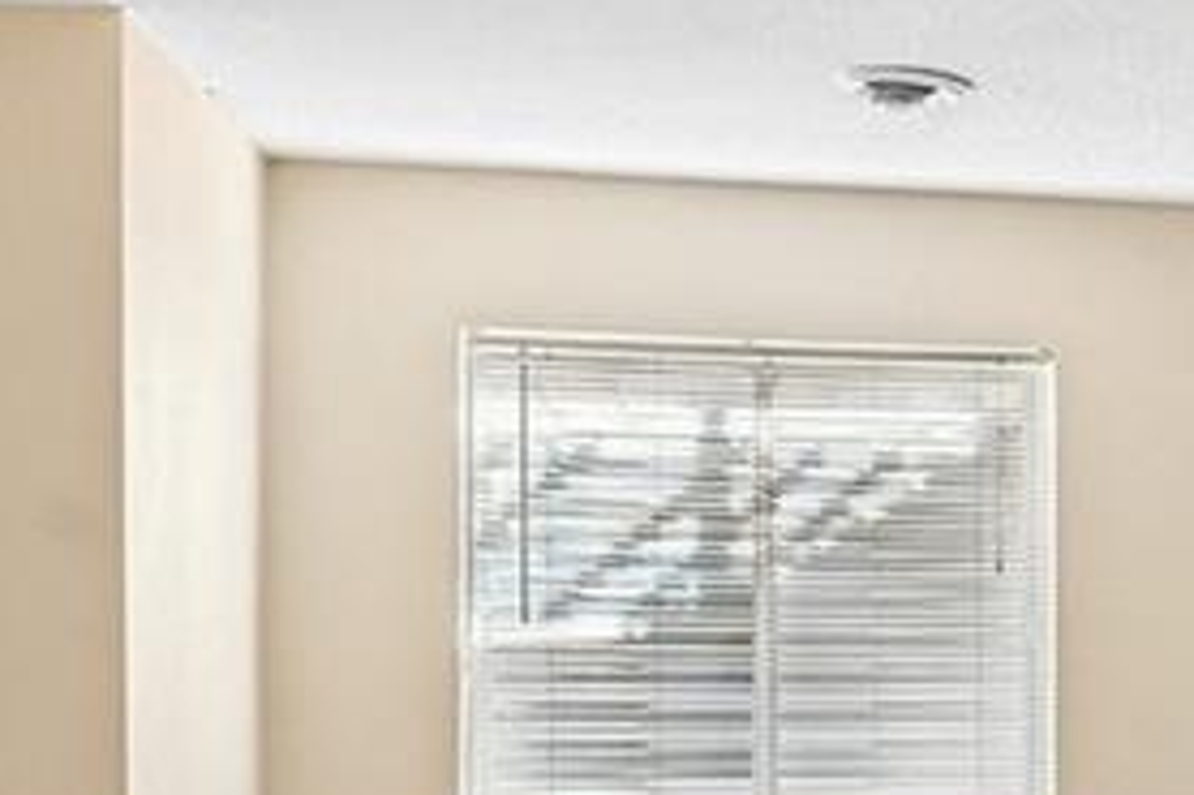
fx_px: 3049
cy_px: 670
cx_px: 1714
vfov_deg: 14.7
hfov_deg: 19.7
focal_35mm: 92
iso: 400
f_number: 10
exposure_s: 1/15
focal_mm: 16
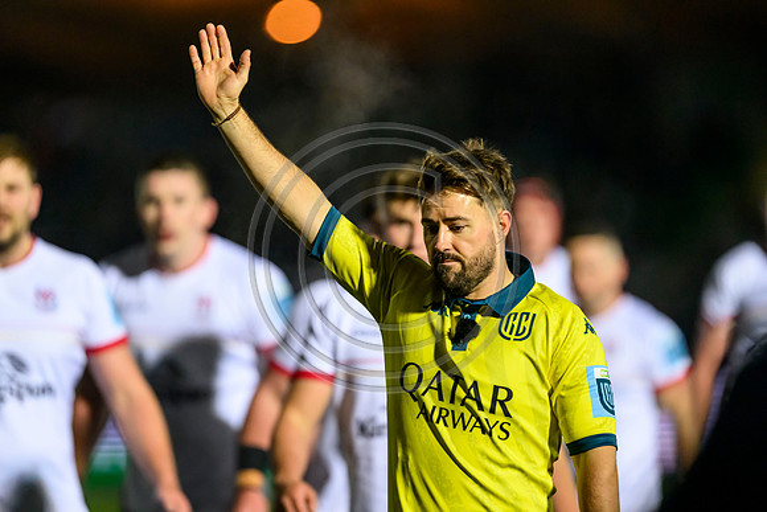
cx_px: 384
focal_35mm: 400
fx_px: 8524
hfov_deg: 5.2
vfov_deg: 3.4
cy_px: 256
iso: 6400
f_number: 3.2
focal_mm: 400
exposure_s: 1/2000
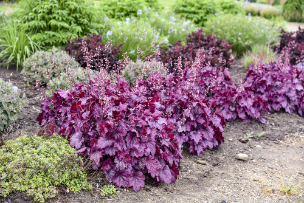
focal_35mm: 75
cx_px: 152
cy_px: 102
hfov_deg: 27.0
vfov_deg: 18.2
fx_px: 634
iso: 400
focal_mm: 75
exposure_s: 1/125
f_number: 5.6
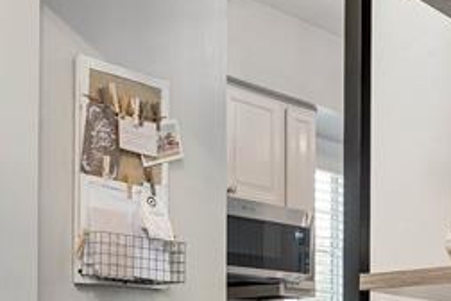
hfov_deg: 30.7
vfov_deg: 19.6
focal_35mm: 65
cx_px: 141
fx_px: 814
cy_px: 371
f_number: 7.1
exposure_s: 1/200
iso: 400
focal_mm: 16
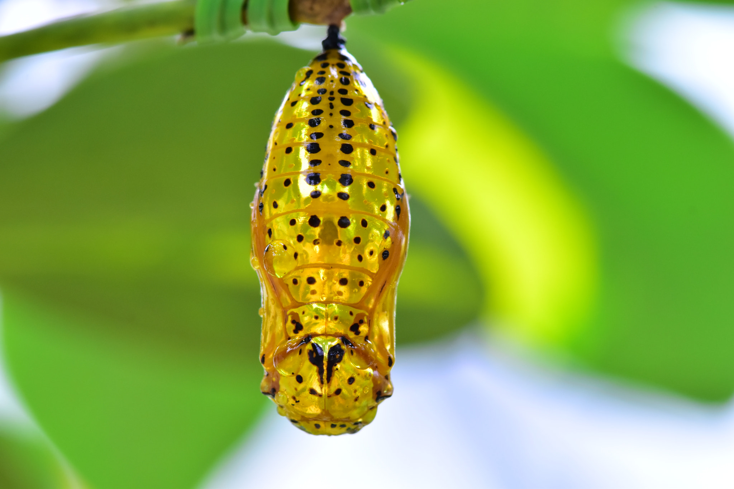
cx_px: 367
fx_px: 3211
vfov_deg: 8.7
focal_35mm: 158
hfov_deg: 13.0
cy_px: 244
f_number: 10
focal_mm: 105
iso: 1000
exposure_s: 1/160
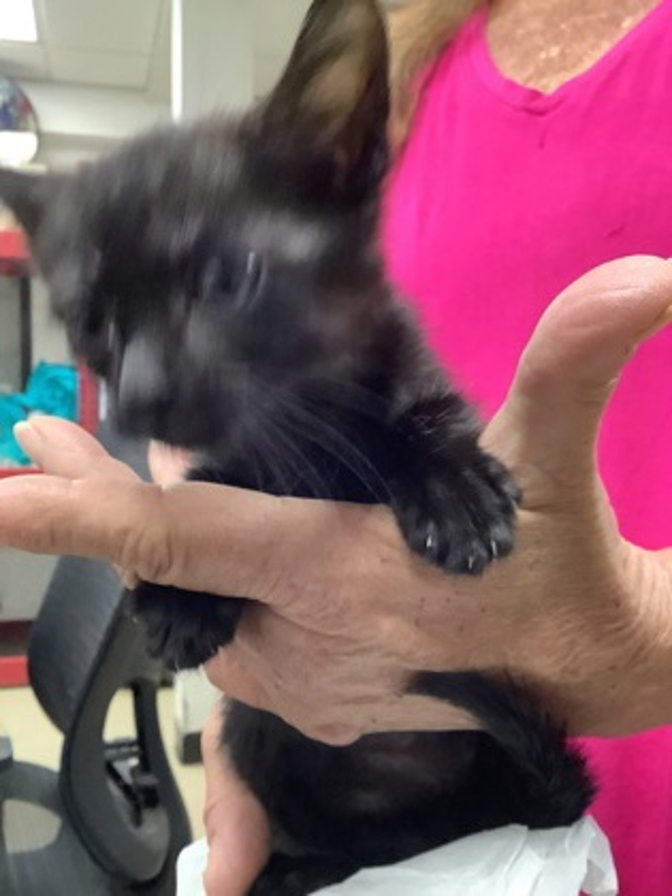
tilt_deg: -3.2
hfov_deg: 45.4
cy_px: 448
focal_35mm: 31
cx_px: 336
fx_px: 802
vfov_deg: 58.4
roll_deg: -0.1
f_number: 2.4
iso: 400
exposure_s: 1/33
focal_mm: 3.3
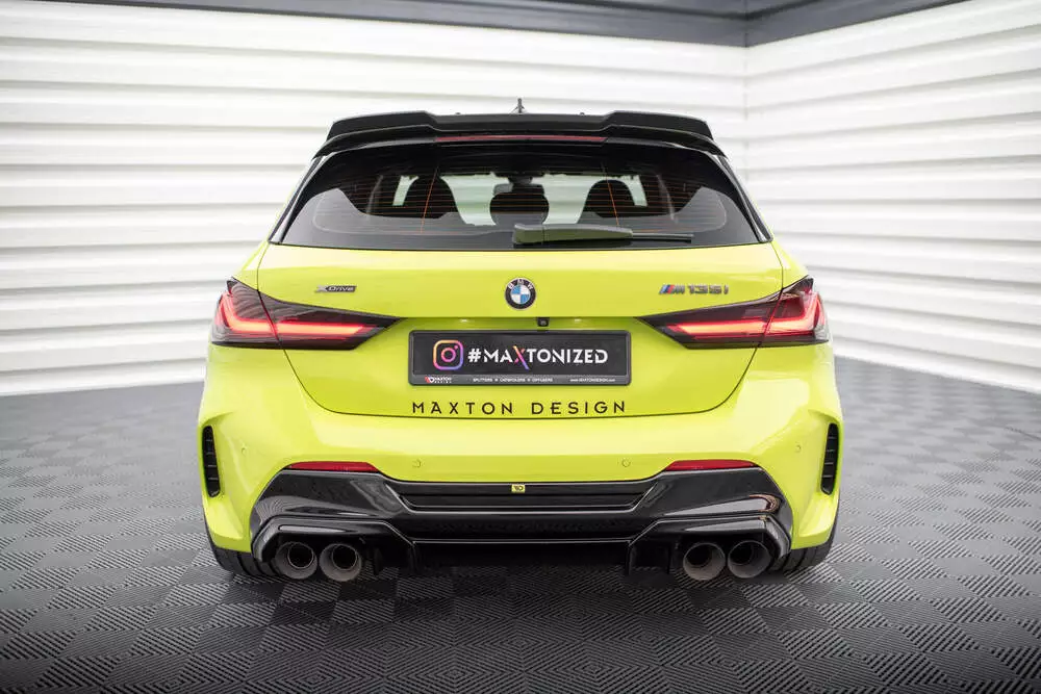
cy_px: 347
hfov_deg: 53.5
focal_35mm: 36
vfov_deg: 37.1
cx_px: 527
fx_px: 1033
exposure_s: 1/125
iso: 640
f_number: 2.5
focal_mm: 35
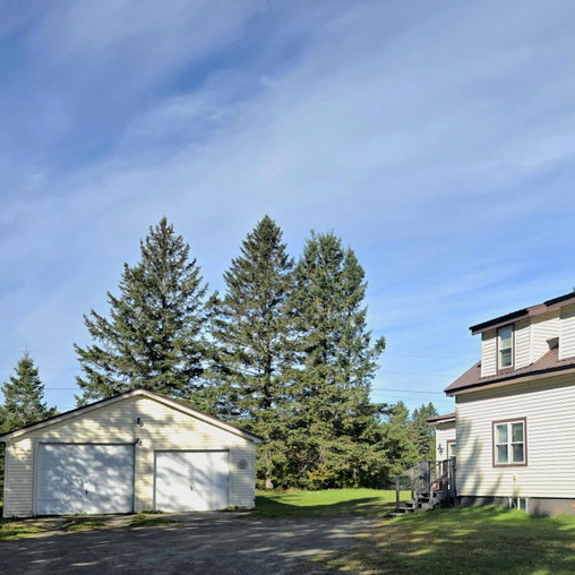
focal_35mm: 41
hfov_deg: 38.9
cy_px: 420
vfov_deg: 40.0
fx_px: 771
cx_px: 482
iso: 80
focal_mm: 6.3
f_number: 1.7
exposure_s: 1/10000
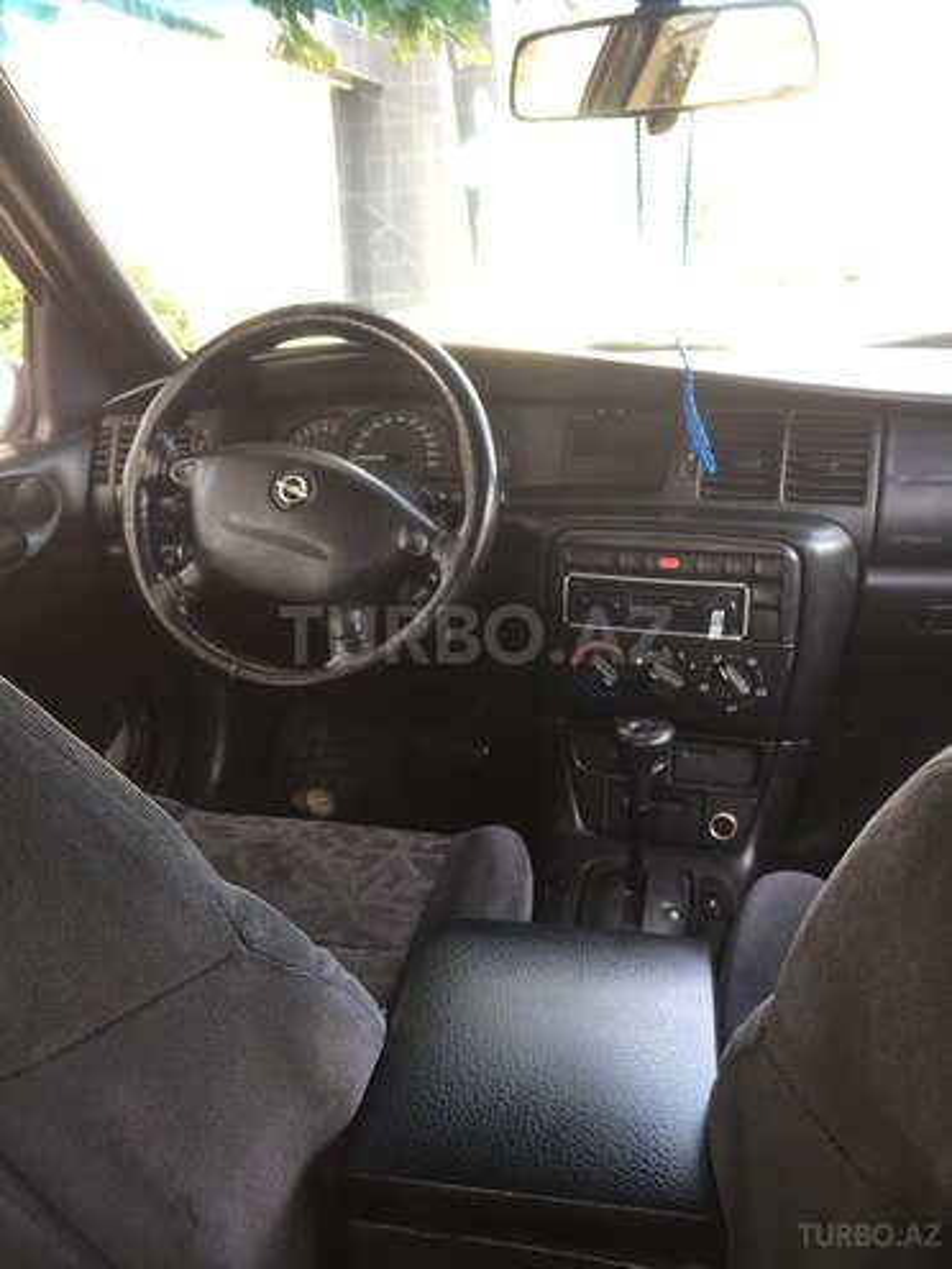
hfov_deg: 48.2
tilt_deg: -18.6
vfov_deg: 61.7
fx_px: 1063
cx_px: 476
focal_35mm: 29
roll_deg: +2.0
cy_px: 634
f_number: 2.2
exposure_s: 1/33
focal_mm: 4.15
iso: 32
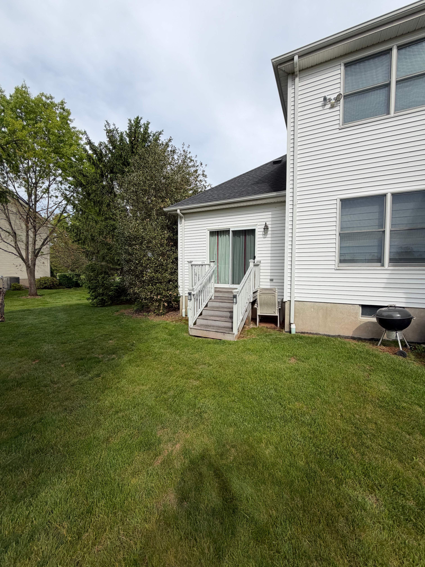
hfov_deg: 85.7
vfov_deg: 102.1
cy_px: 284
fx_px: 229
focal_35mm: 14
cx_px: 212
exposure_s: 1/770
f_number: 2.2
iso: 32
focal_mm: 2.22
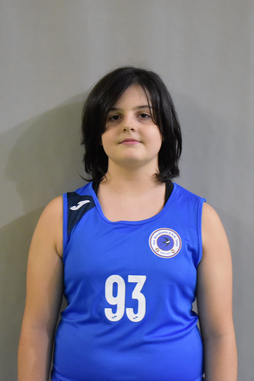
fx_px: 667
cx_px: 127
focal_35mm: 63
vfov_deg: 31.9
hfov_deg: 21.6
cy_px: 190
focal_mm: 42
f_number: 4.5
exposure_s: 1/60
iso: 2500
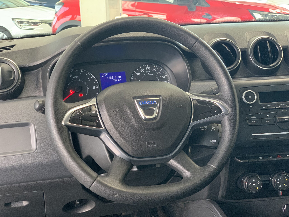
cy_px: 108
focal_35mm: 52
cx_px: 144
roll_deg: +0.3
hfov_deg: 36.8
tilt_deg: -13.0
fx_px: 434
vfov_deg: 28.0
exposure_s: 1/60
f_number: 2.4
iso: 200
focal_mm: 6
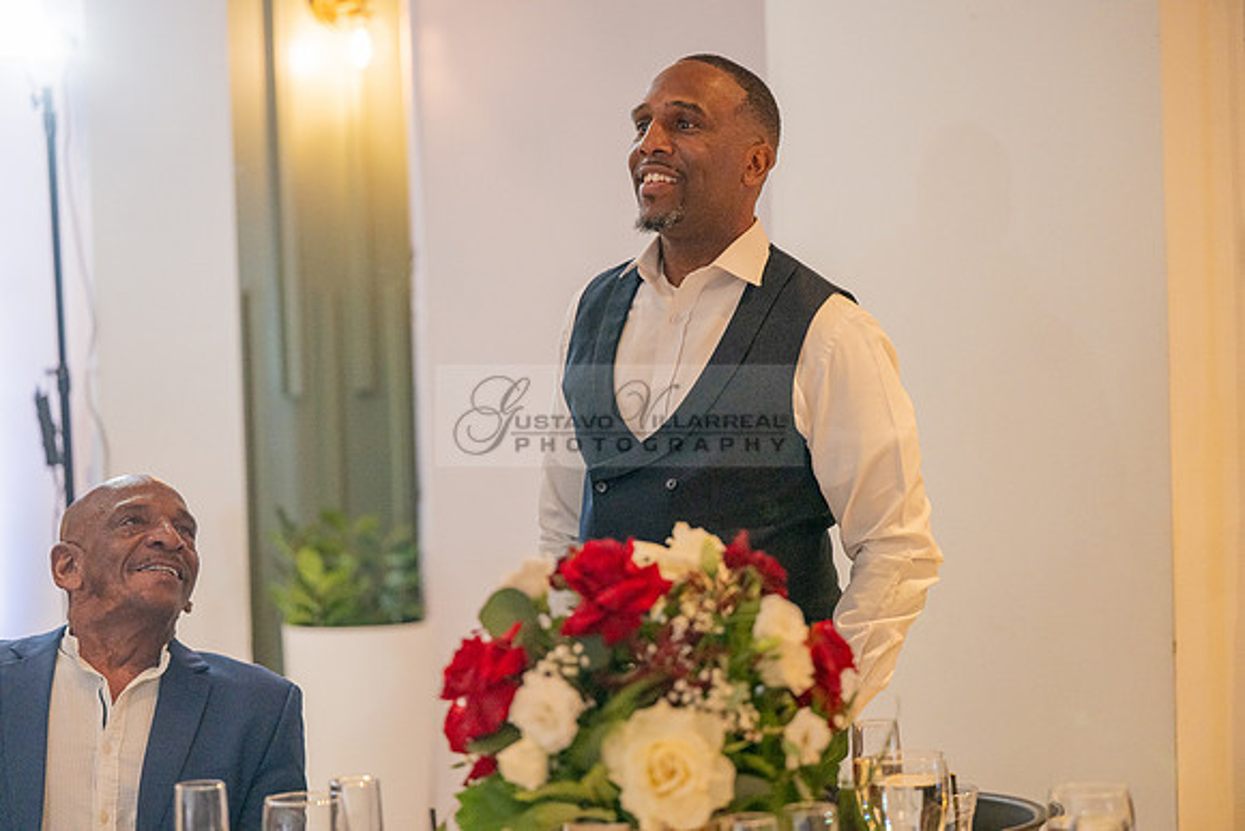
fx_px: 3494
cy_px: 416
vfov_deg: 13.6
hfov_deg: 20.2
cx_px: 622
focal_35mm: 101
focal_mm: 101
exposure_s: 1/320
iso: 1600
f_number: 2.8
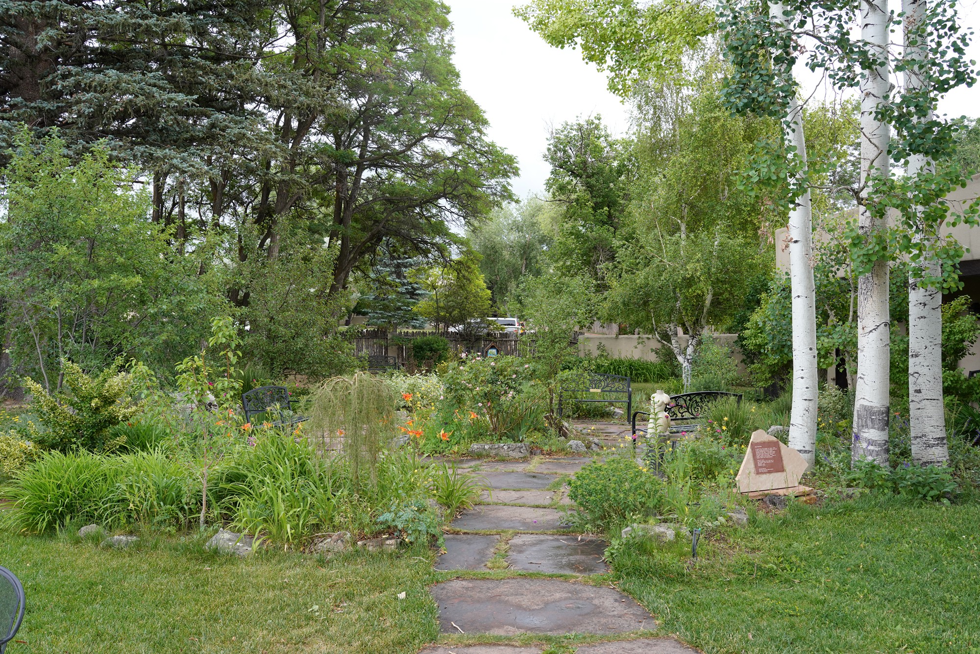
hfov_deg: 60.3
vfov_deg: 42.3
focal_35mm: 31
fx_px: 844
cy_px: 327
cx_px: 490
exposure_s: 1/100
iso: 400
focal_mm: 31
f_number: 8
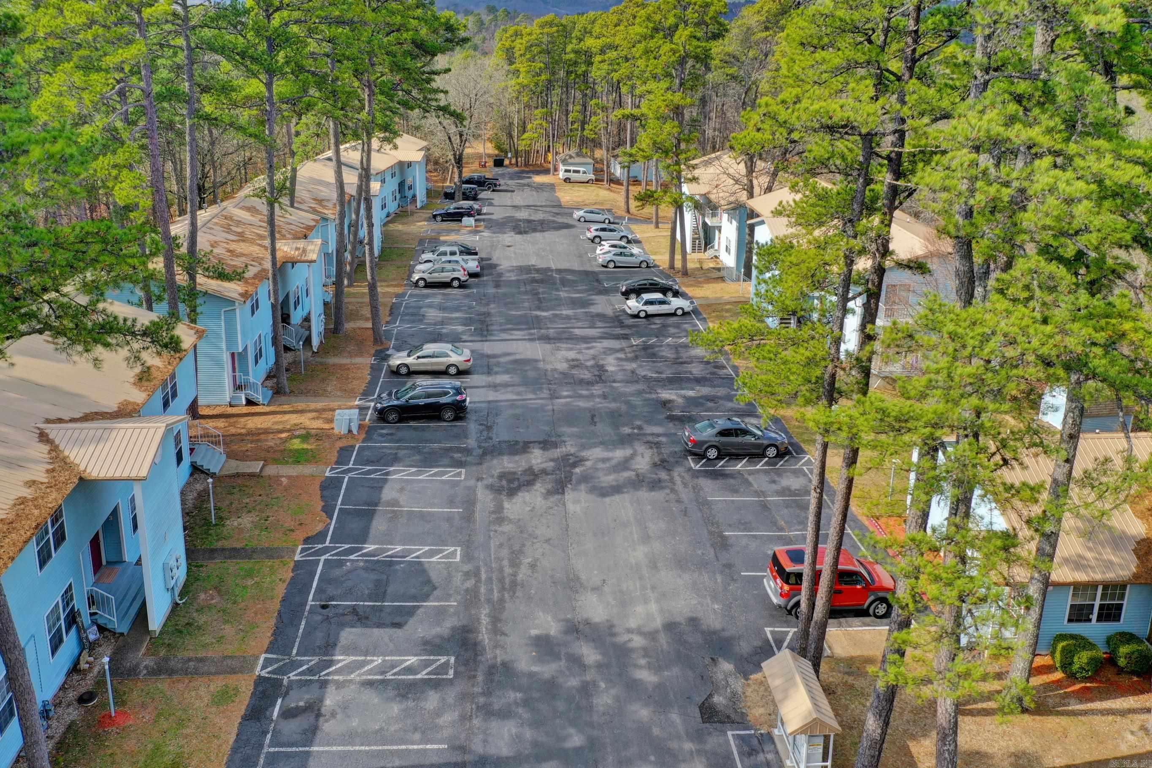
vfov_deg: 46.4
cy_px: 384
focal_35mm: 28
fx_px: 896
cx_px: 576
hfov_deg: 65.5
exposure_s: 1/240
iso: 100
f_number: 5
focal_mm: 10.3
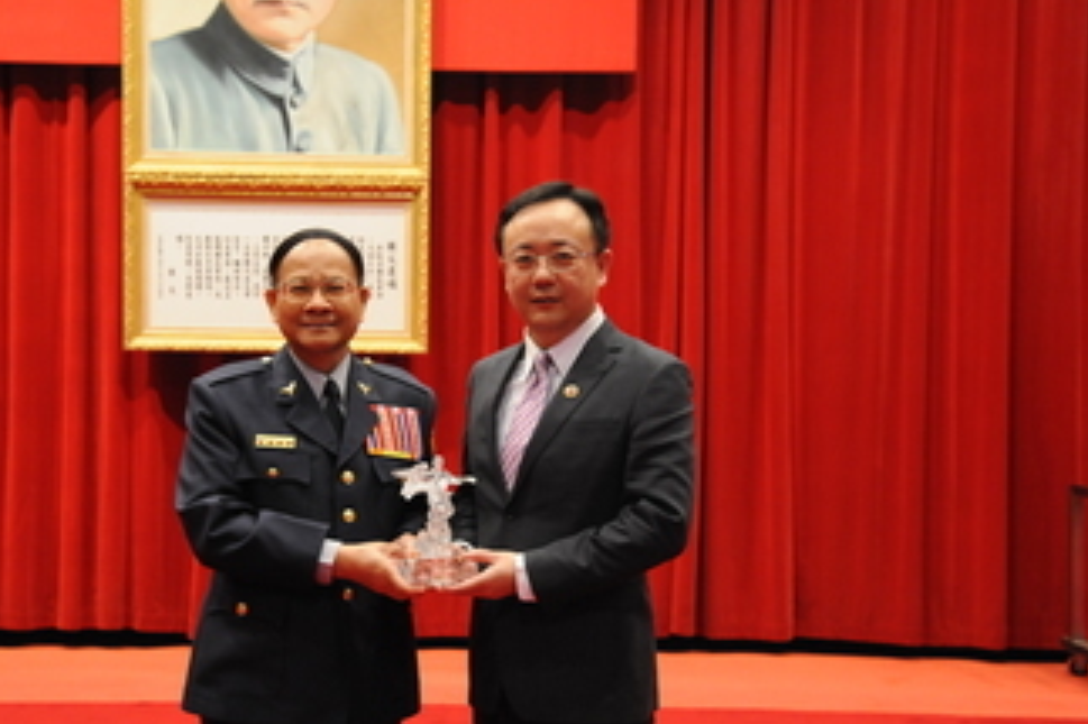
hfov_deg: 35.0
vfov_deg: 23.7
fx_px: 1722
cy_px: 387
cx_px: 451
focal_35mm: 57
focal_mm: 46
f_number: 4.5
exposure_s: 1/125
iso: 3200
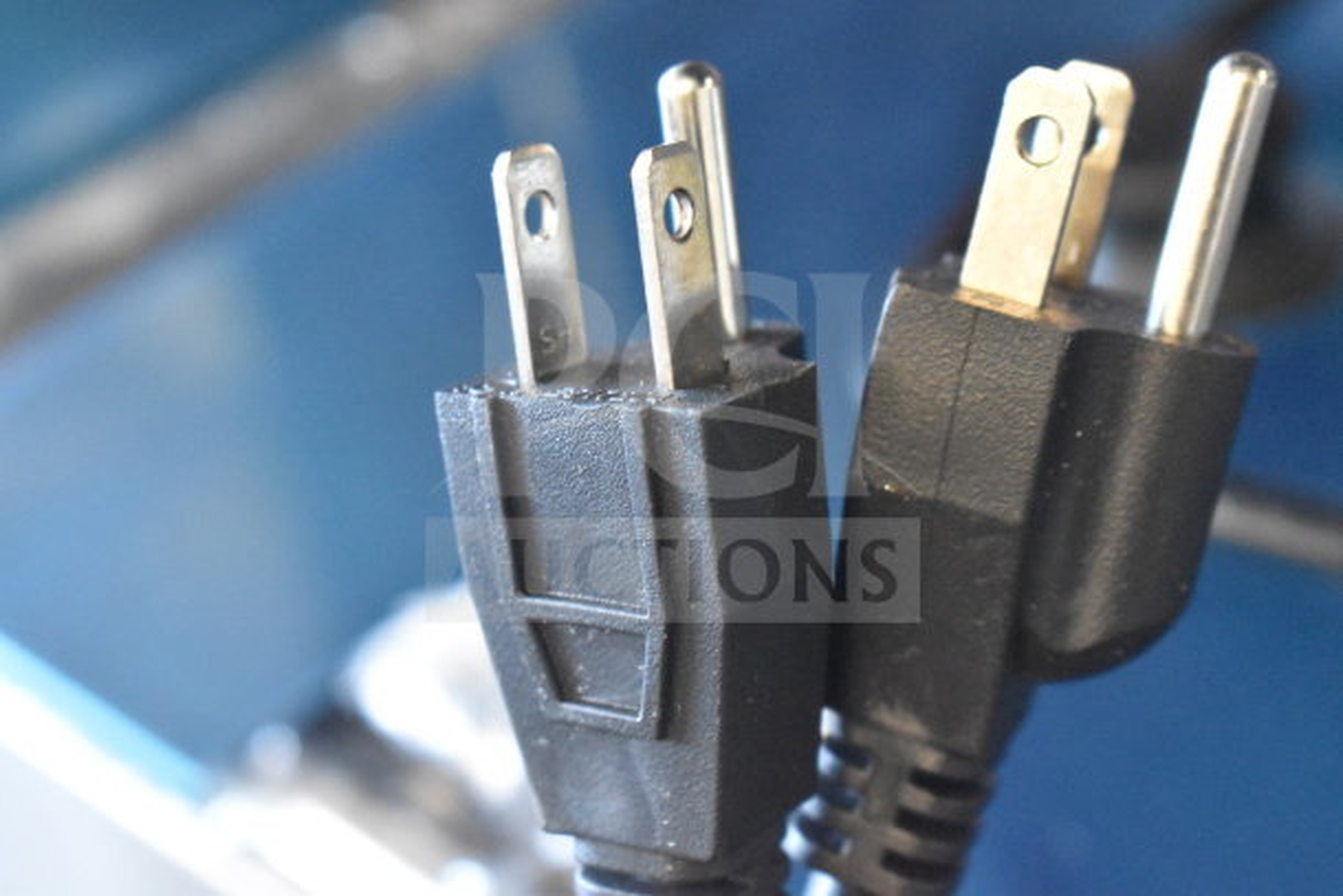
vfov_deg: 16.6
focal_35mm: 82
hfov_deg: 24.6
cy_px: 448
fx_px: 3078
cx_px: 672
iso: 10000
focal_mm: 55
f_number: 5.6
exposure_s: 1/100
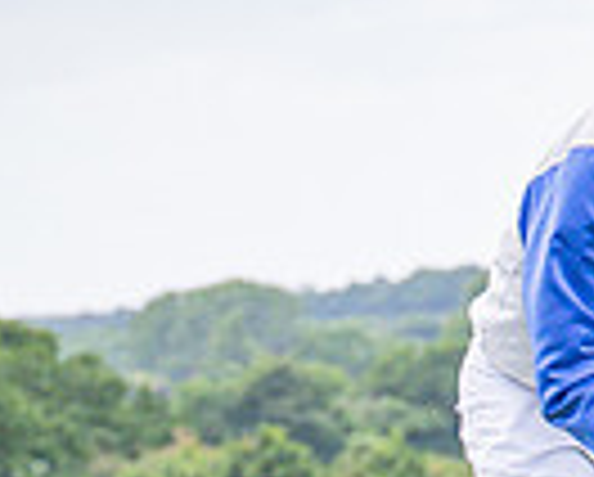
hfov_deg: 2.8
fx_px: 12060
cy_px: 748
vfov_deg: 2.3
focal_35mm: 685
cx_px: 165
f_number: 4
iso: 400
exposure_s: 1/1600
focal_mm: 70
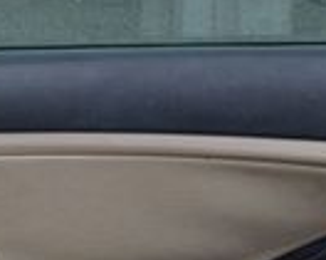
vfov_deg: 12.5
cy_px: 181
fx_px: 1184
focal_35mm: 123
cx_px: 242
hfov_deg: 15.6
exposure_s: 1/25
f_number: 7.1
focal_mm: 18
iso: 400
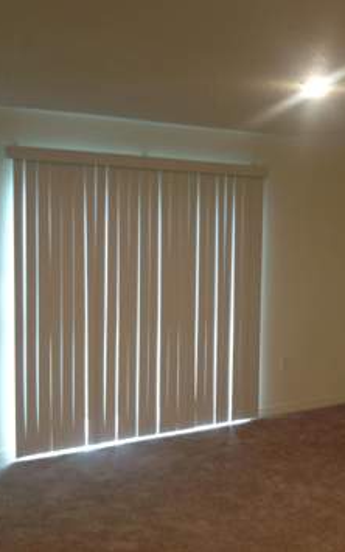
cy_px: 275
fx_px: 752
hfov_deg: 25.0
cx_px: 312
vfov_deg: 40.3
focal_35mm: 50
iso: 100
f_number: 2.4
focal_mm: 4.28
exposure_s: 1/15
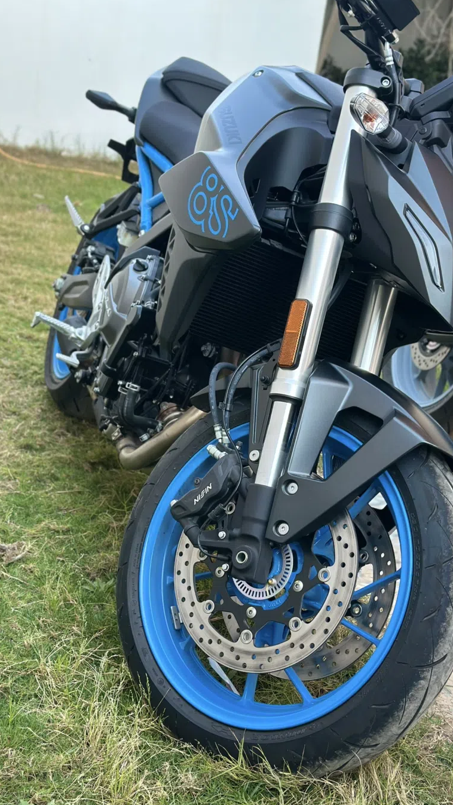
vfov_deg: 39.2
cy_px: 402
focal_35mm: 53
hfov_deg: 22.6
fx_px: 1131
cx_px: 252
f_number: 1.78
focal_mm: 6.86
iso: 125
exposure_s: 1/86
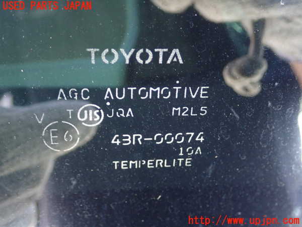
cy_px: 114
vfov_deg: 31.5
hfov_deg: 41.2
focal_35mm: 46
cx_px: 151
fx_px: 401
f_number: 3.1
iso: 1000
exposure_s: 1/13
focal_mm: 8.41
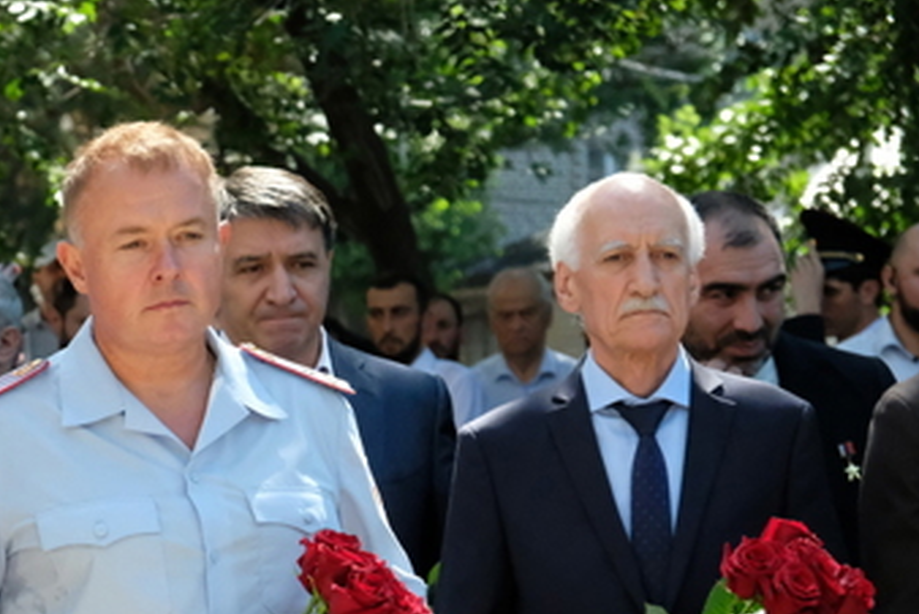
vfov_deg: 7.4
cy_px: 652
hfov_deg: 11.1
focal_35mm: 184
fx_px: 4701
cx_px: -16
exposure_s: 1/8500
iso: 8000
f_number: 5
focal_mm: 55
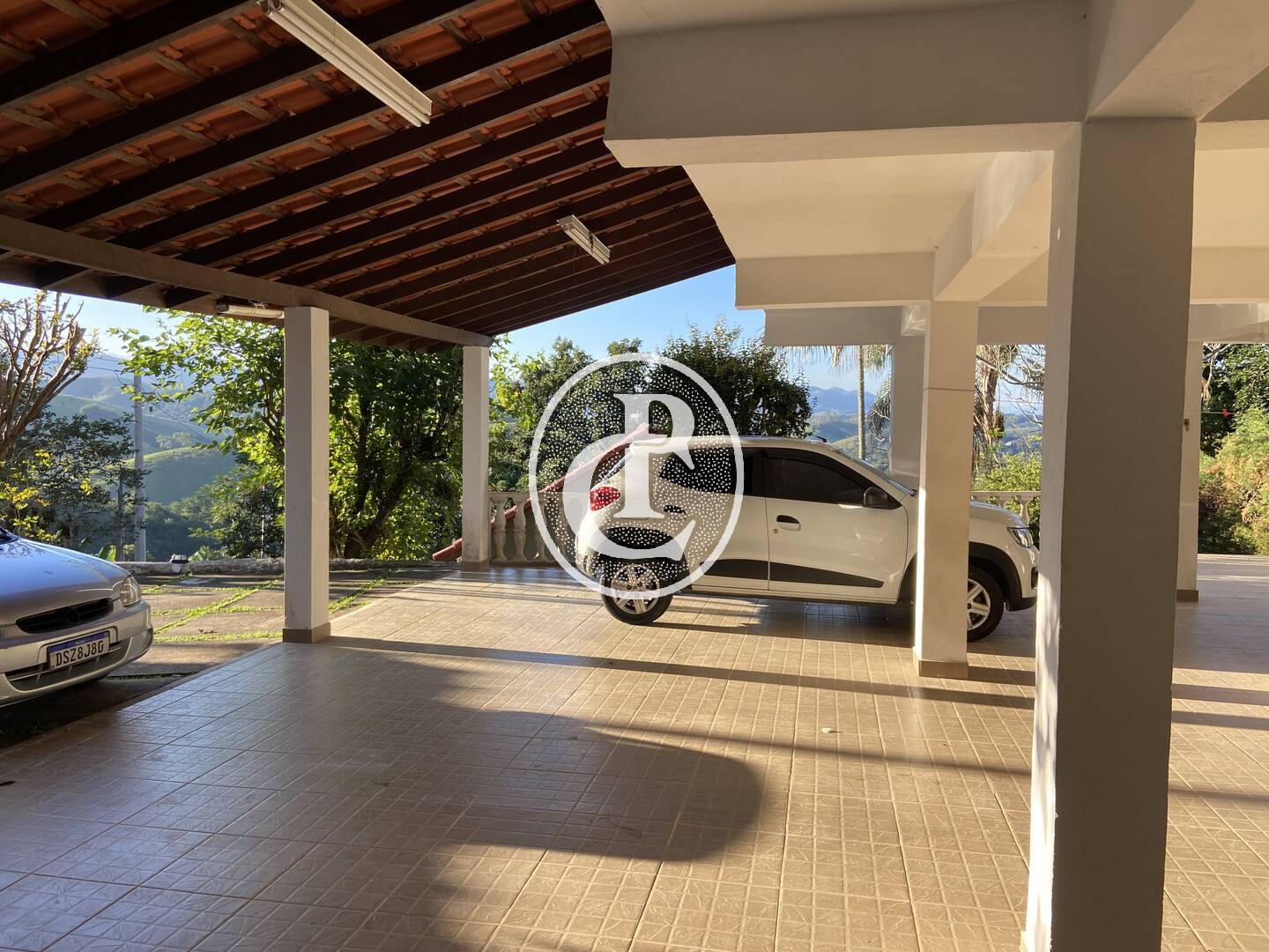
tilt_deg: -2.4
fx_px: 953
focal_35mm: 26
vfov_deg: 53.1
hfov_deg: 67.3
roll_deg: -1.7
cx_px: 634
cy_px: 476
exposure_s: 1/385
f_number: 1.8
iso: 32
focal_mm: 4.25
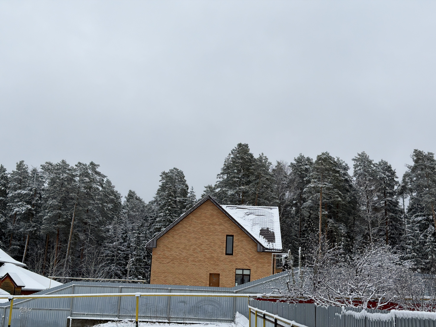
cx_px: 218
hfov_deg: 39.7
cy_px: 164
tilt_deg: +11.7
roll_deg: -2.6
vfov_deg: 30.3
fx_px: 605
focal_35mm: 48
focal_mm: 6.76
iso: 64
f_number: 1.78
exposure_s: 1/3226
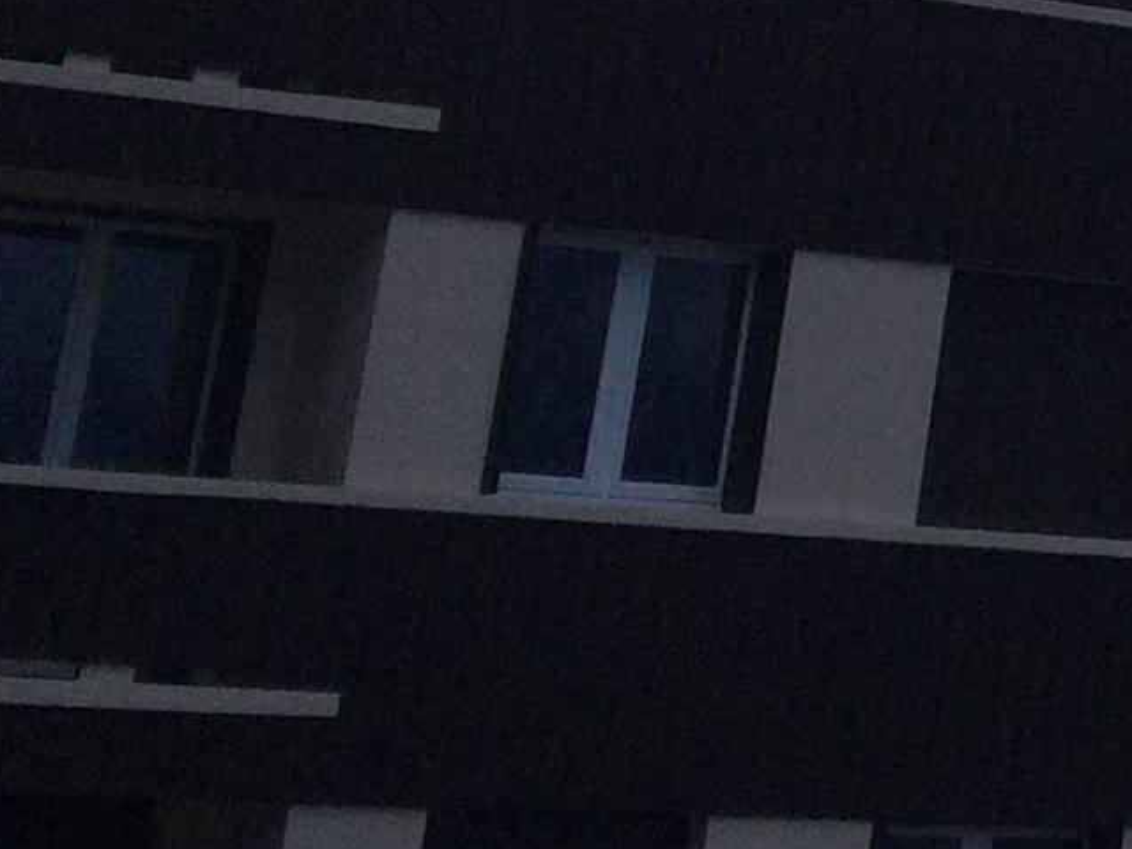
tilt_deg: +18.7
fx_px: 4840
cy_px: -789
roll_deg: -0.1
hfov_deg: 11.3
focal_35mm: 148
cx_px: 2620
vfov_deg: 9.4
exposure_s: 1/1140
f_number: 2.2
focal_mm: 4.15
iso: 32
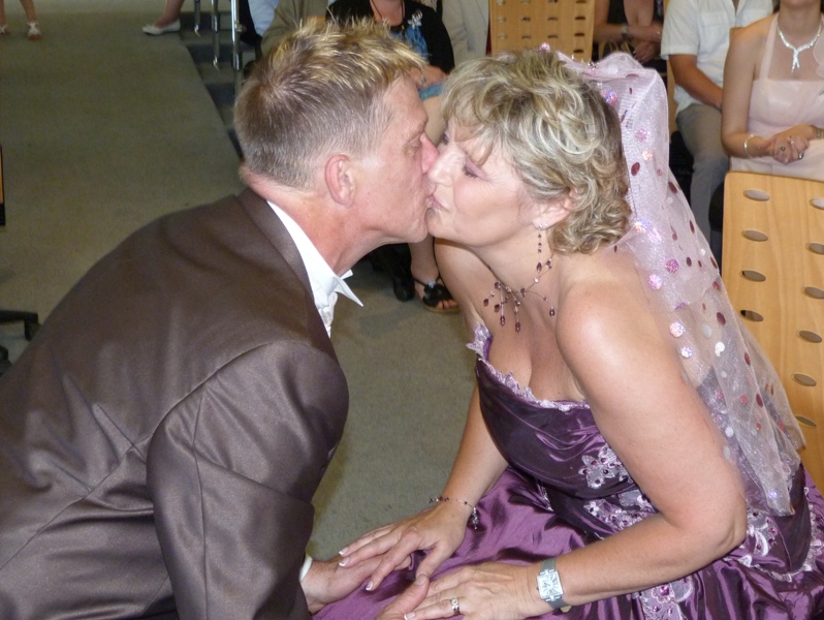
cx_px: 412
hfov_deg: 38.9
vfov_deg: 29.7
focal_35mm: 49
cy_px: 310
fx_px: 1167
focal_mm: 8.7
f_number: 3.2
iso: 250
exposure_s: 1/60
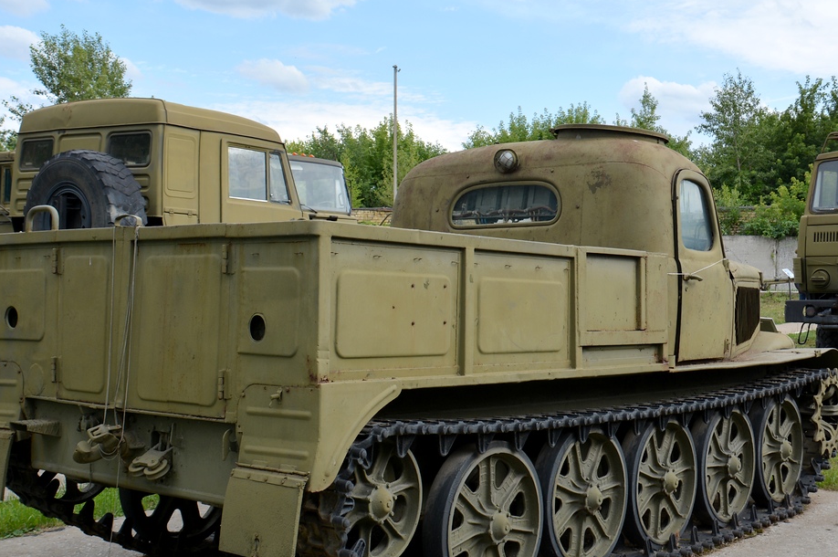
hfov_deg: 38.9
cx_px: 423
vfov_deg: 26.4
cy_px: 310
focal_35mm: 51
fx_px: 1186
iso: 140
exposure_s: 1/250
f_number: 8
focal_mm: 26
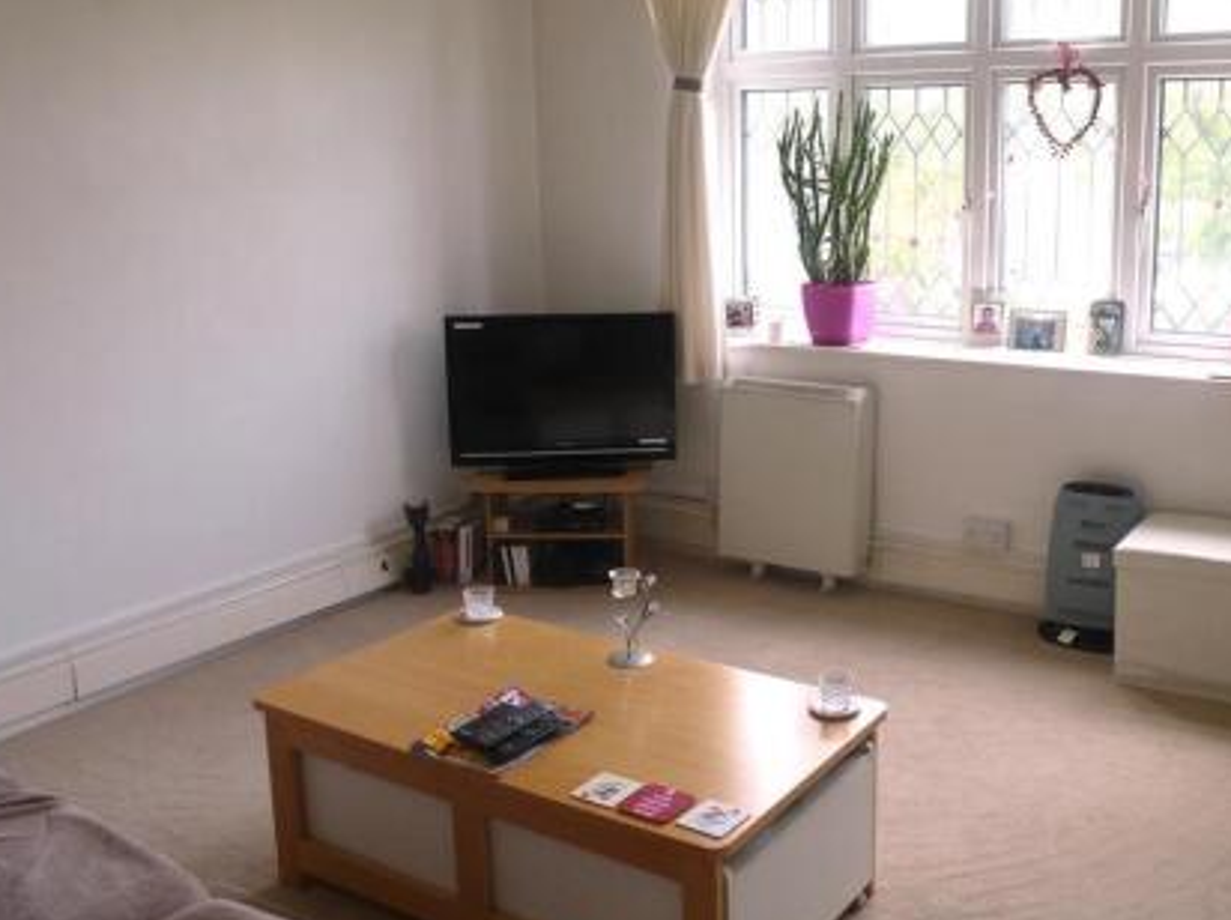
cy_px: 408
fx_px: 1208
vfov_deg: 41.7
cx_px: 829
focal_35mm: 34
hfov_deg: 52.9
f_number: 3.3
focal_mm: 4.3
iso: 125
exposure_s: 1/60
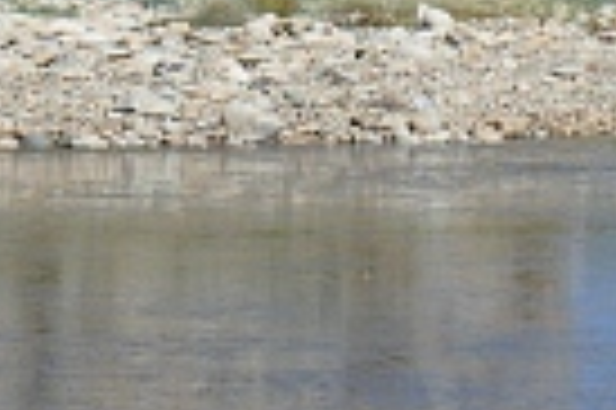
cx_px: -288
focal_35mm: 710
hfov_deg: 2.9
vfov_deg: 1.9
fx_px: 12134
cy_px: -480
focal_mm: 50.69
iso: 125
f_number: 4.5
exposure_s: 1/1600
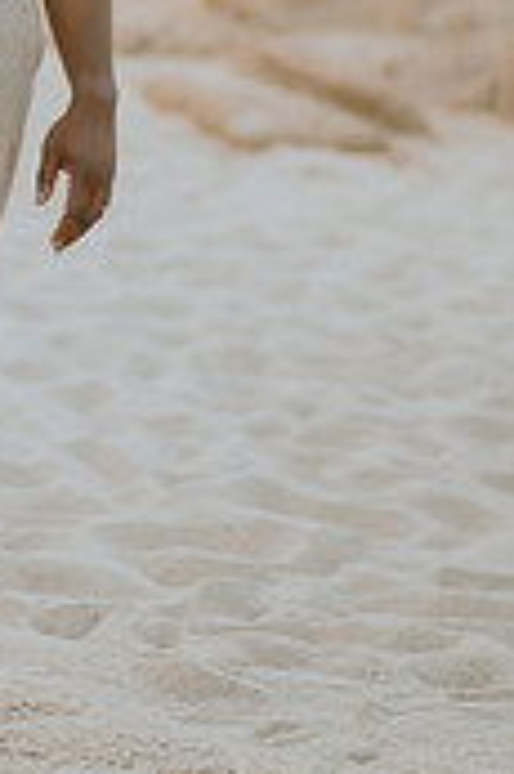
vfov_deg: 13.4
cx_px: -147
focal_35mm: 151
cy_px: 22
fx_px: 3240
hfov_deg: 8.9
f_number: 1.8
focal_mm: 58
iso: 100
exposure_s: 1/800
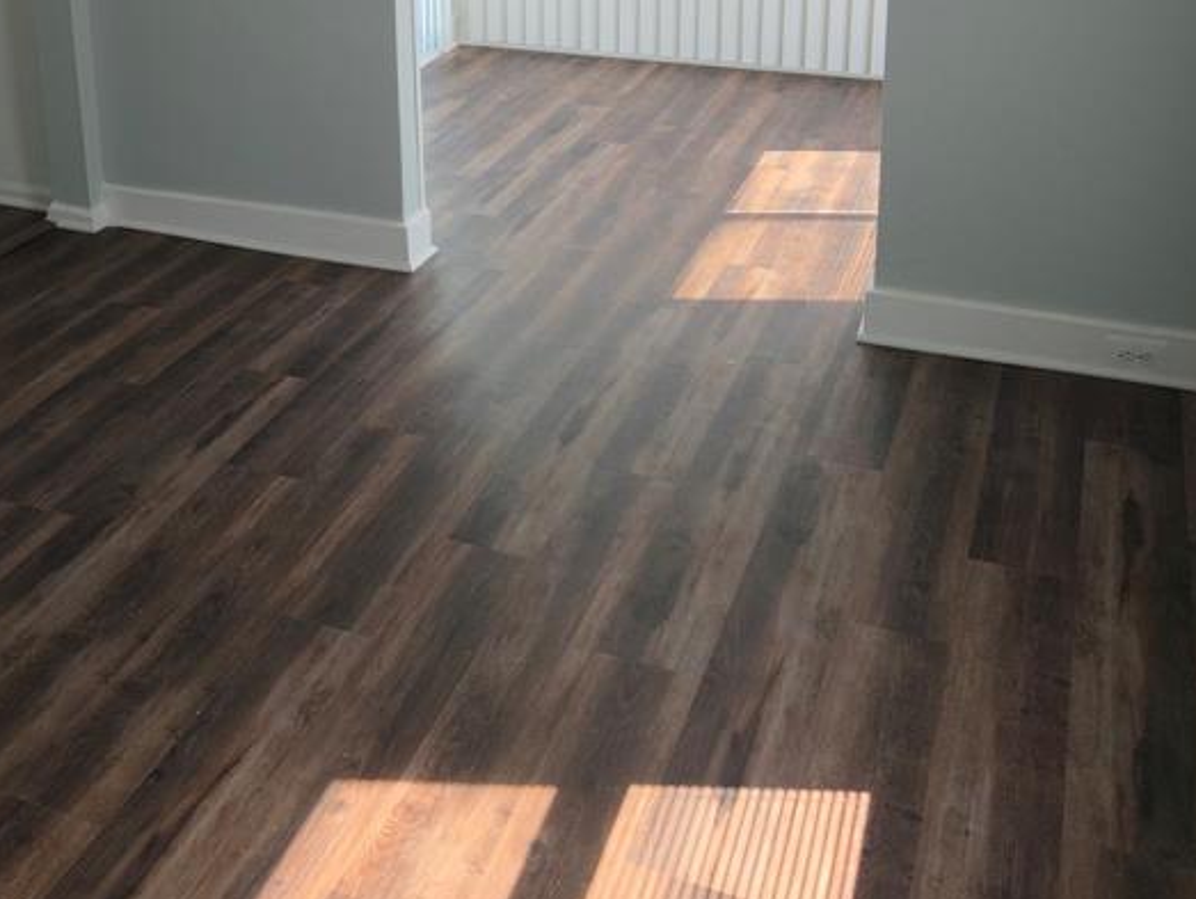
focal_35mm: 45
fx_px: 1556
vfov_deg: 30.6
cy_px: 71
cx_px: 343
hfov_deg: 41.2
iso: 32
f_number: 1.8
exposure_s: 1/120
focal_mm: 5.4
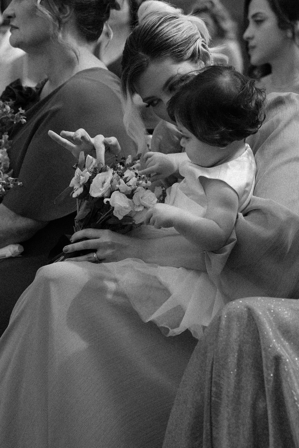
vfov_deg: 18.9
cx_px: 150
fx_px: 1345
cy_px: 224
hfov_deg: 12.7
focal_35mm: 108
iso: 100
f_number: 4.5
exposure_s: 1/1000
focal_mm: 72
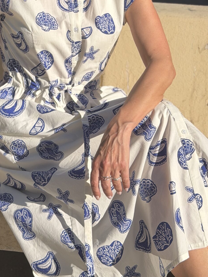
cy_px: -3
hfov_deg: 15.0
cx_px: 55
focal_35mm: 98
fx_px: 785
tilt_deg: -11.2
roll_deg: +0.0
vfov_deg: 19.4
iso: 64
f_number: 1.78
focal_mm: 6.76
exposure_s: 1/4878
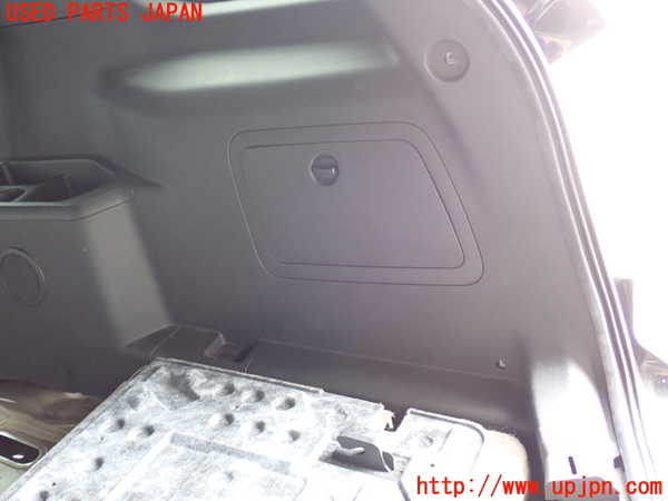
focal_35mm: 41
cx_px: 334
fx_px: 791
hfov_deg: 45.8
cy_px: 250
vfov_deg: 35.1
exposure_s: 1/30
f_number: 2.8
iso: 800
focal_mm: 7.31
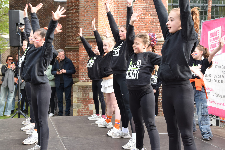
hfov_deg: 35.1
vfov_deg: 23.8
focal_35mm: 57
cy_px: 75
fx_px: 356
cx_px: 112
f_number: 6.3
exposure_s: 1/160
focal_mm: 38
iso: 400
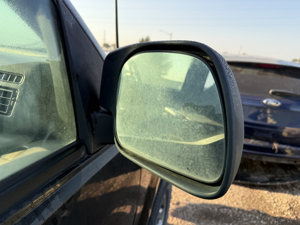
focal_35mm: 24
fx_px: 208
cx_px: 150
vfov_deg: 56.8
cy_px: 112
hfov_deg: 71.6
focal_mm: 6.76
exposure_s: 1/1060
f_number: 1.78
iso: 80
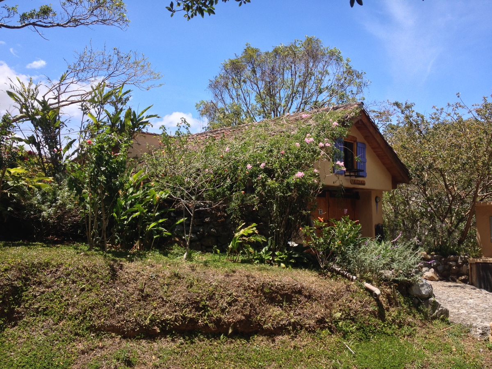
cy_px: 184
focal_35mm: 35
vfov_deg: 40.7
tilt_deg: -0.1
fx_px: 497
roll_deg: +1.2
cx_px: 246
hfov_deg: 52.6
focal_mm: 4.28
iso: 50
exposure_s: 1/863
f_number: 2.4
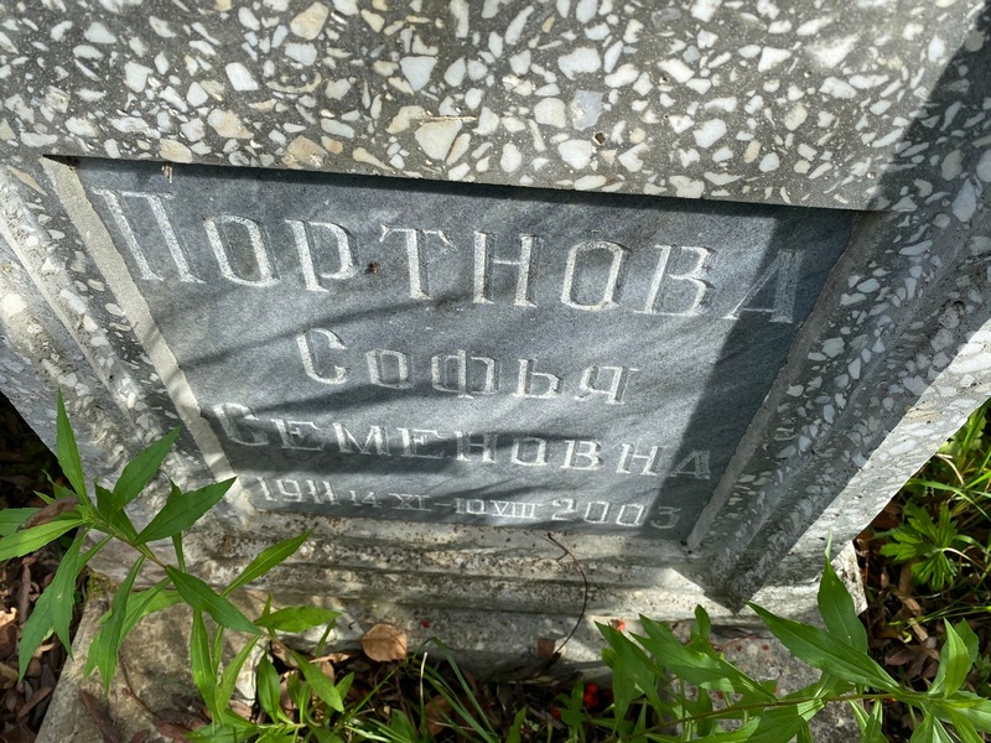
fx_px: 744
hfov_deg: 67.3
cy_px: 372
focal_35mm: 26
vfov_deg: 53.1
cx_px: 496
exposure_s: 1/858
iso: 32
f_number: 1.8
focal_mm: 4.25
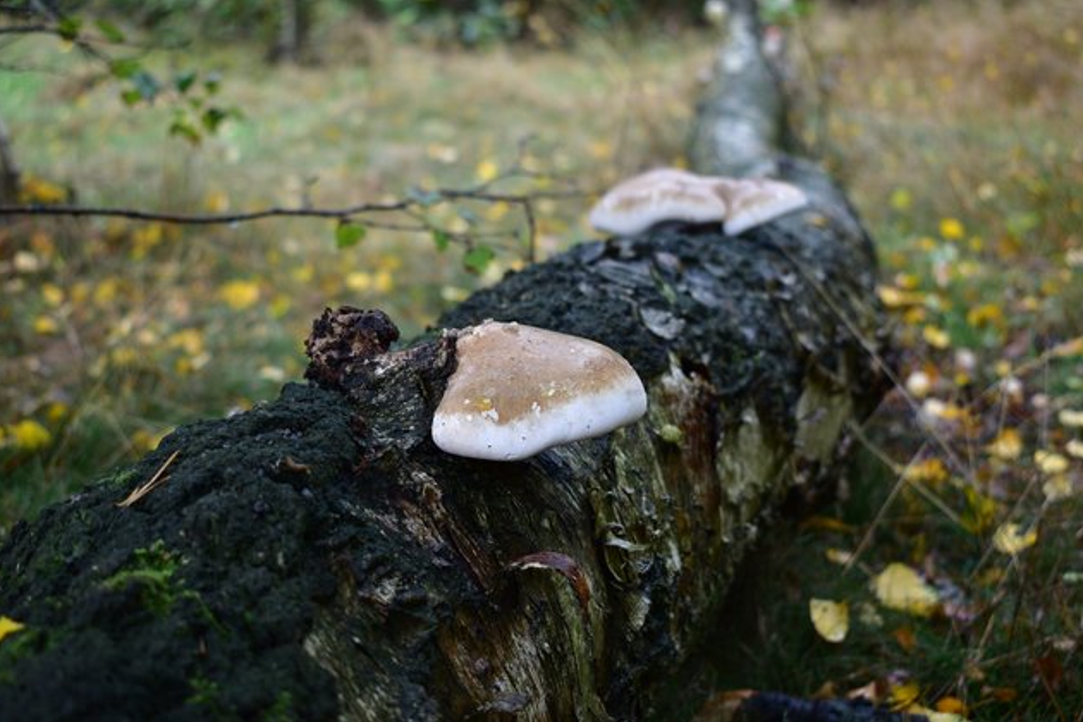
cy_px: 365
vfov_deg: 22.3
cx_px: 540
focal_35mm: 61
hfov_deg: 32.9
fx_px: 1835
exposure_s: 1/100
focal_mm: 40
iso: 320
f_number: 4.8
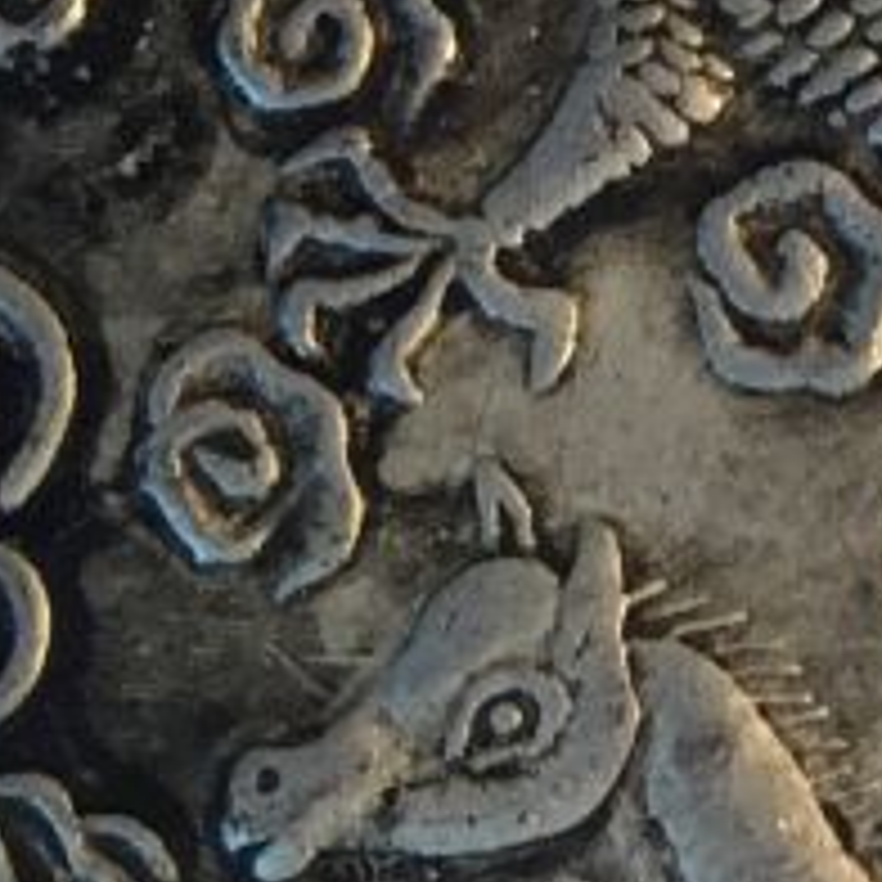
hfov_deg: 12.0
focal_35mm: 140
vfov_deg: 12.5
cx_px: 1292
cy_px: 446
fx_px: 4036
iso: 50
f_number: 2.4
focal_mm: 3.3
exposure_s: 1/30
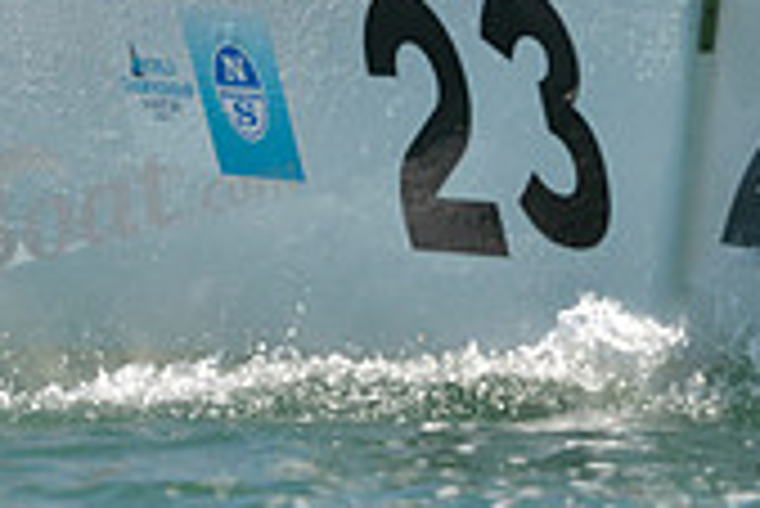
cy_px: -56
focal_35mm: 1063
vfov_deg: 1.3
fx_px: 22460
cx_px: 535
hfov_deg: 1.9
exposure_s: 1/1250
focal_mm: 310
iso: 200
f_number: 6.3
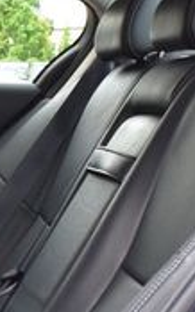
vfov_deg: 16.1
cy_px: 264
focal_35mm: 129
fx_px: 1098
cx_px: -143
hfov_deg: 9.7
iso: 400
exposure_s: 1/60
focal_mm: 23
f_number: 8
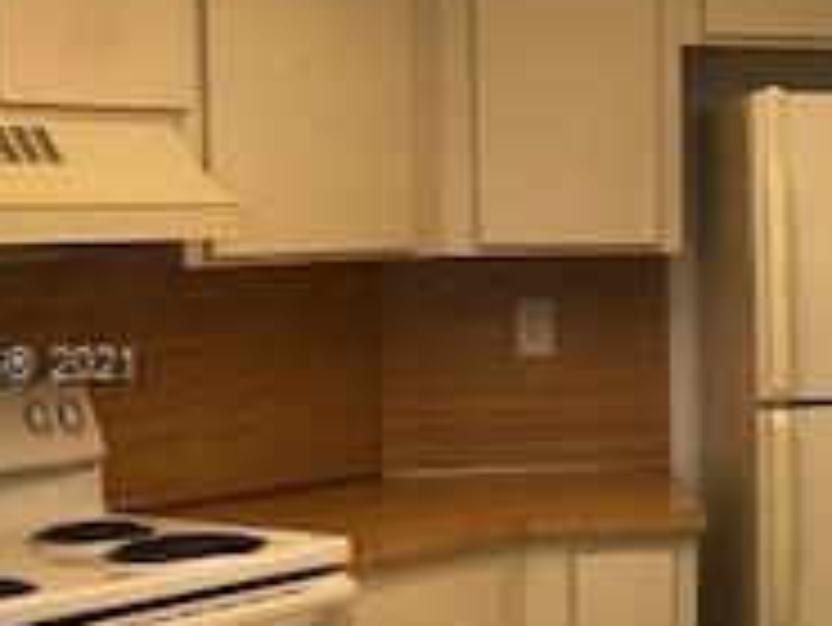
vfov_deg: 15.3
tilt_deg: -2.7
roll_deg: +1.2
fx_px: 2333
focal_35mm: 97
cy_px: 369
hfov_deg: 19.2
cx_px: 958
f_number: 1.8
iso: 40
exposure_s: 1/24
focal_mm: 4
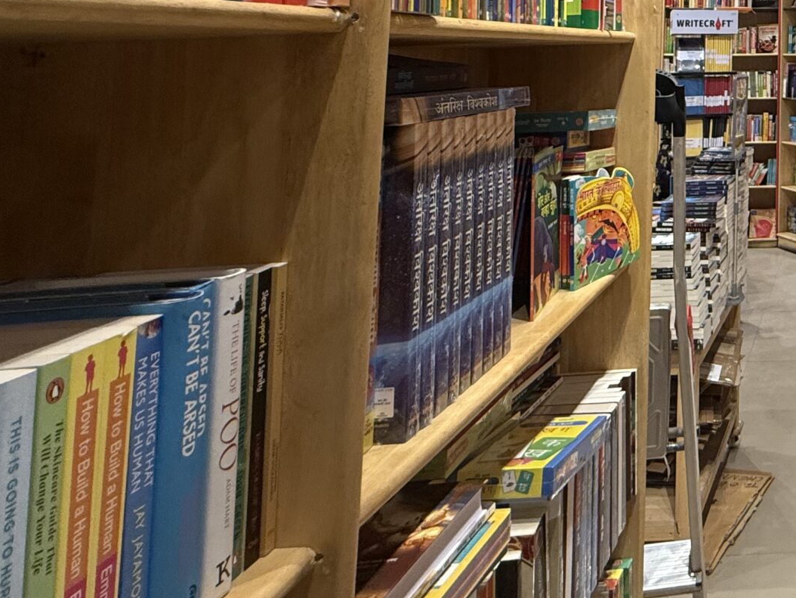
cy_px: -32
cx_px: 903
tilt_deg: +6.3
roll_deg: +0.3
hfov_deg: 41.3
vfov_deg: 36.5
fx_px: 782
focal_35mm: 34
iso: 250
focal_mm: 2.22
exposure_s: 1/100
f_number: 2.2
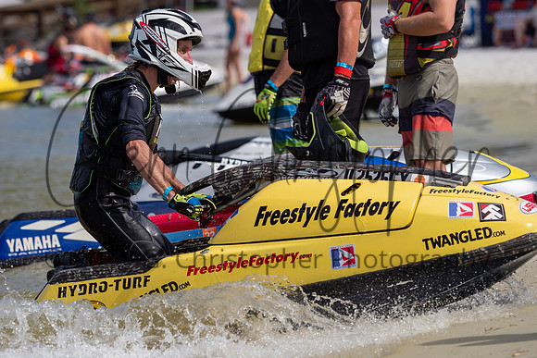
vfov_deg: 4.4
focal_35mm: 312
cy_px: 178
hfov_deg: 6.6
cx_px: 268
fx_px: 4655
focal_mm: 150
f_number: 3.5
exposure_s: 1/2500
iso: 200
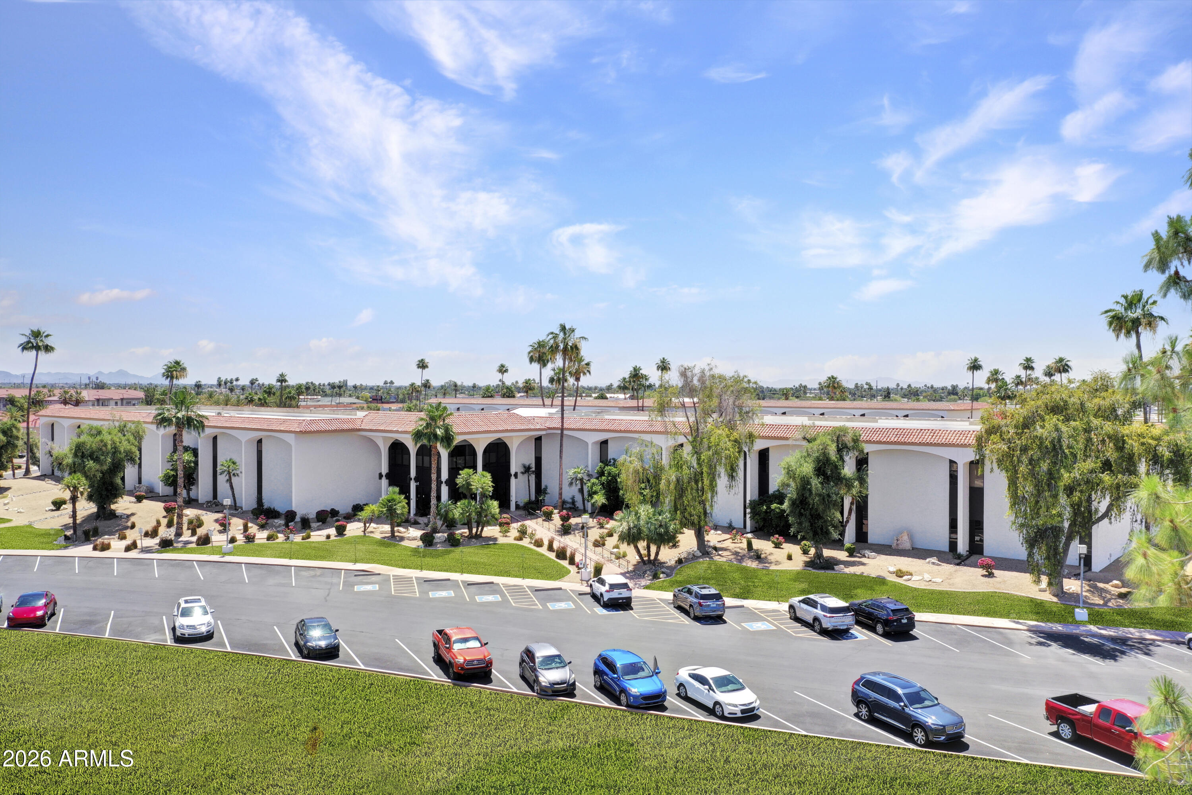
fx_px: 927
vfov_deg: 46.4
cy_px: 398
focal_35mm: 28
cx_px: 596
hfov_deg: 65.5
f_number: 5.6
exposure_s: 1/400
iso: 100
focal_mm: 10.3
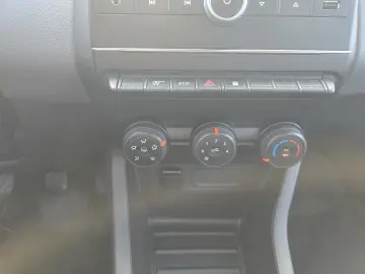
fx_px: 243
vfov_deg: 58.9
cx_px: 182
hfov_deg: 73.9
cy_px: 137
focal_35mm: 23
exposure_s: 1/100
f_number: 1.7
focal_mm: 6.3
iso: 500
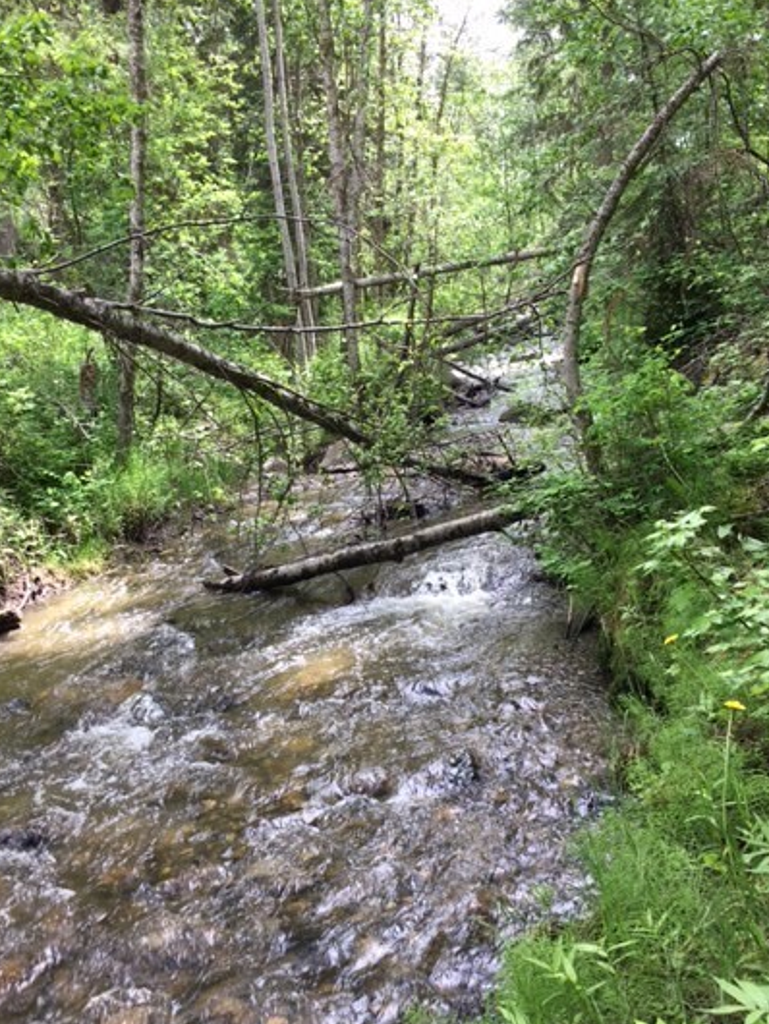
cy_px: 551
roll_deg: +9.9
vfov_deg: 52.6
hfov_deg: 40.7
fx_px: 1036
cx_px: 350
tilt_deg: -11.1
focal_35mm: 35
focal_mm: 4.15
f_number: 2.2
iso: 25
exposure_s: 1/120
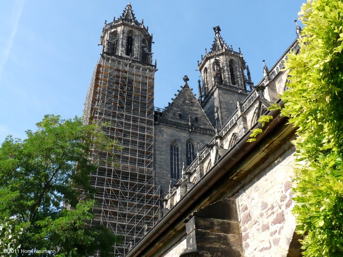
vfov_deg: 38.7
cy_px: 128
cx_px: 172
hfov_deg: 50.1
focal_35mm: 37
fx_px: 367
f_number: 5.6
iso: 100
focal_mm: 4.8
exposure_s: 1/200
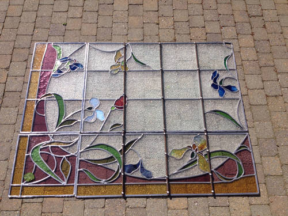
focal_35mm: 35
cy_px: 108
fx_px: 291
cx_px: 144
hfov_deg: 52.6
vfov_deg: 40.7
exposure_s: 1/2123
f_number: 2.4
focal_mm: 4.28
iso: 50
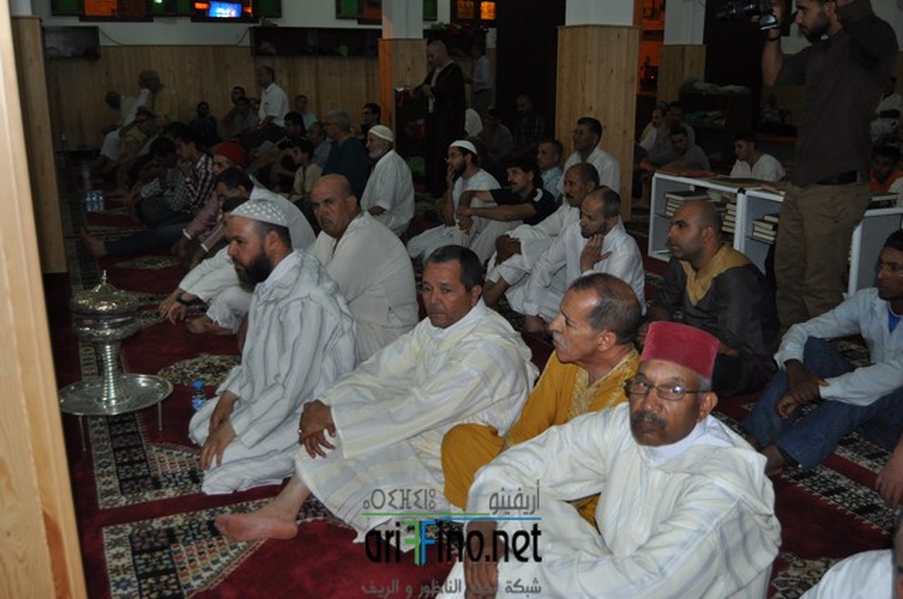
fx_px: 864
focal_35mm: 34
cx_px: 452
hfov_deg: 55.2
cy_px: 300
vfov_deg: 38.3
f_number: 3.8
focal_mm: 23
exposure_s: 1/60
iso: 800
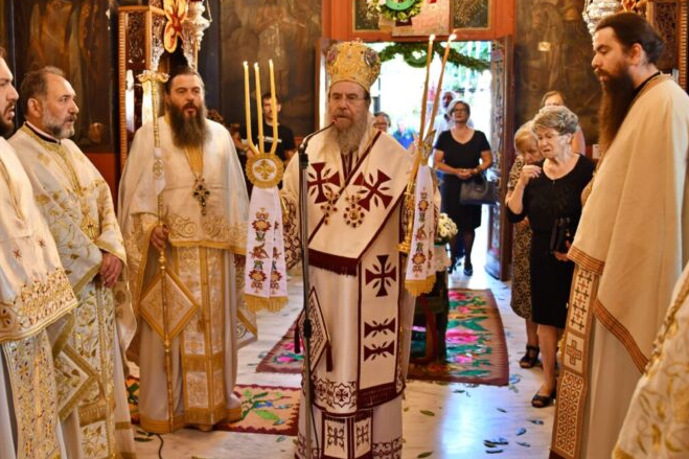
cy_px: 217
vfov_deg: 32.6
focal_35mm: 41
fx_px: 784
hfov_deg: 47.4
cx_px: 314
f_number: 2.8
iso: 900
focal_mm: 24
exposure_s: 1/125
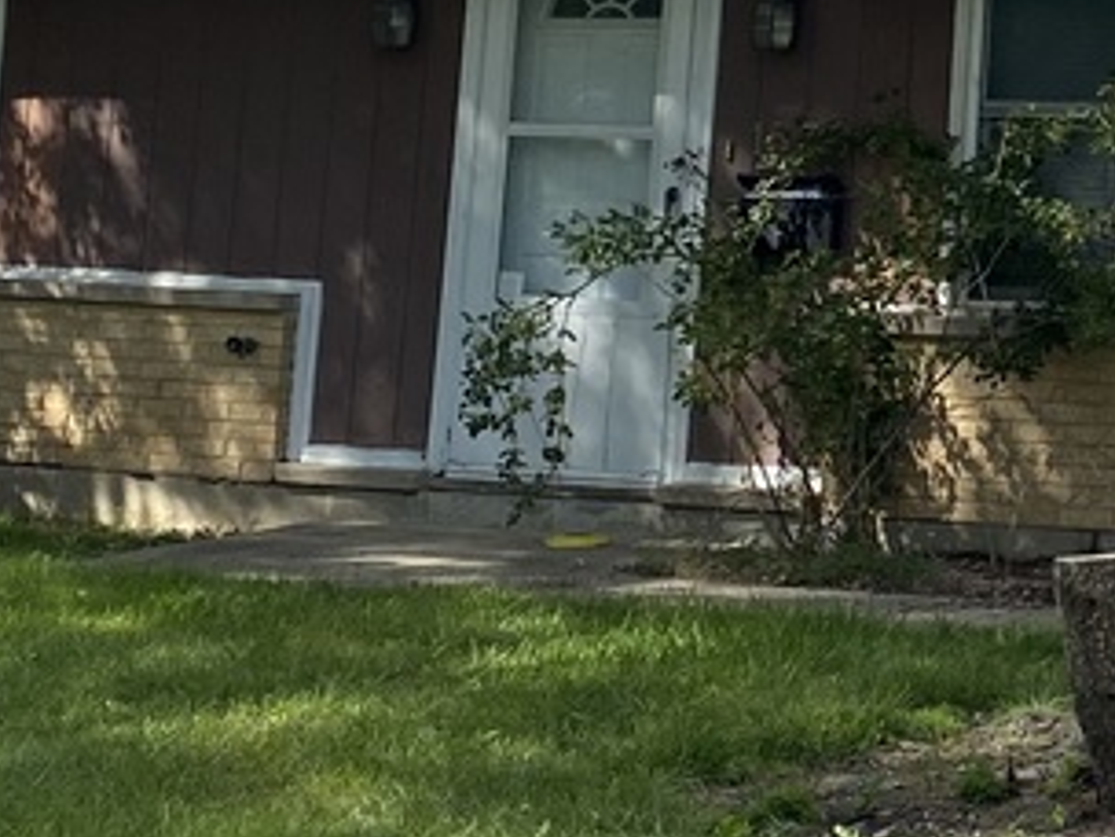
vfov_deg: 11.7
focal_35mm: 123
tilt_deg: +5.3
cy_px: -228
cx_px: 1474
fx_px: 3962
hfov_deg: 15.2
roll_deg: -2.0
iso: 32
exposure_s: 1/2571
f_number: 1.8
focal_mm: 4.25
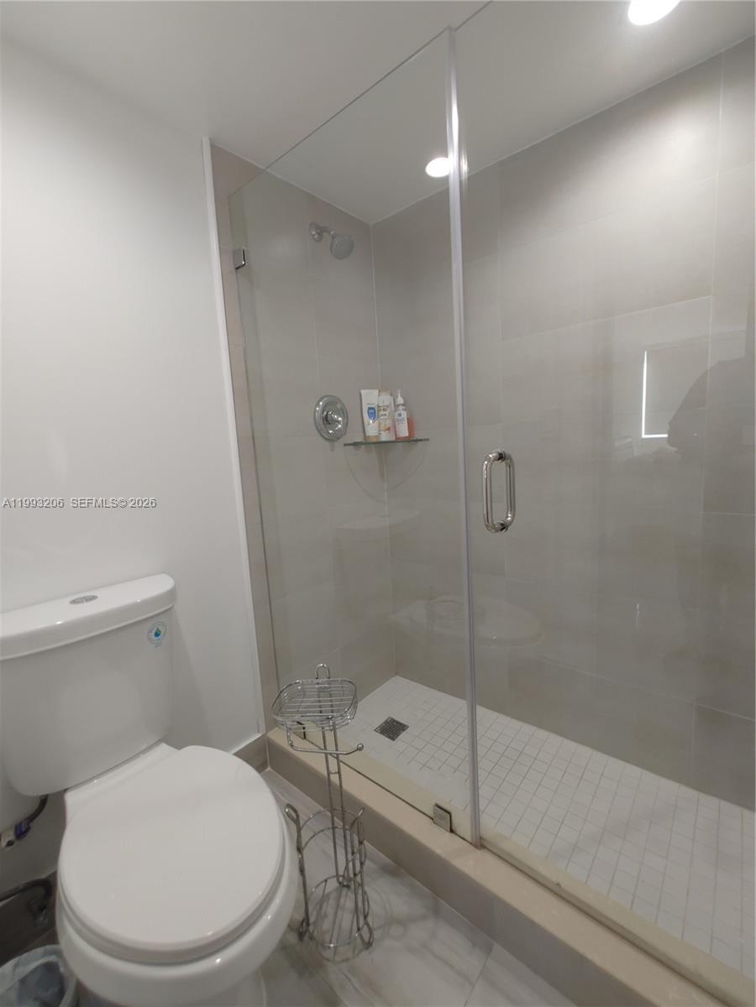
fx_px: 437
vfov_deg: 98.2
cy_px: 504
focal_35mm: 15
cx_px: 378
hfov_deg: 81.7
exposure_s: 1/40
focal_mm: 1.78
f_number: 1.9
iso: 100
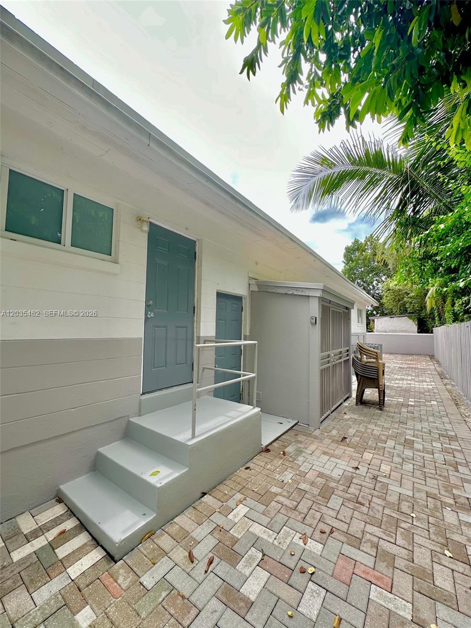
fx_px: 254
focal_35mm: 14
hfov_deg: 85.7
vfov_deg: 102.1
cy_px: 314
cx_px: 236
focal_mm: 2.22
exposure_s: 1/373
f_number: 2.2
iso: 40
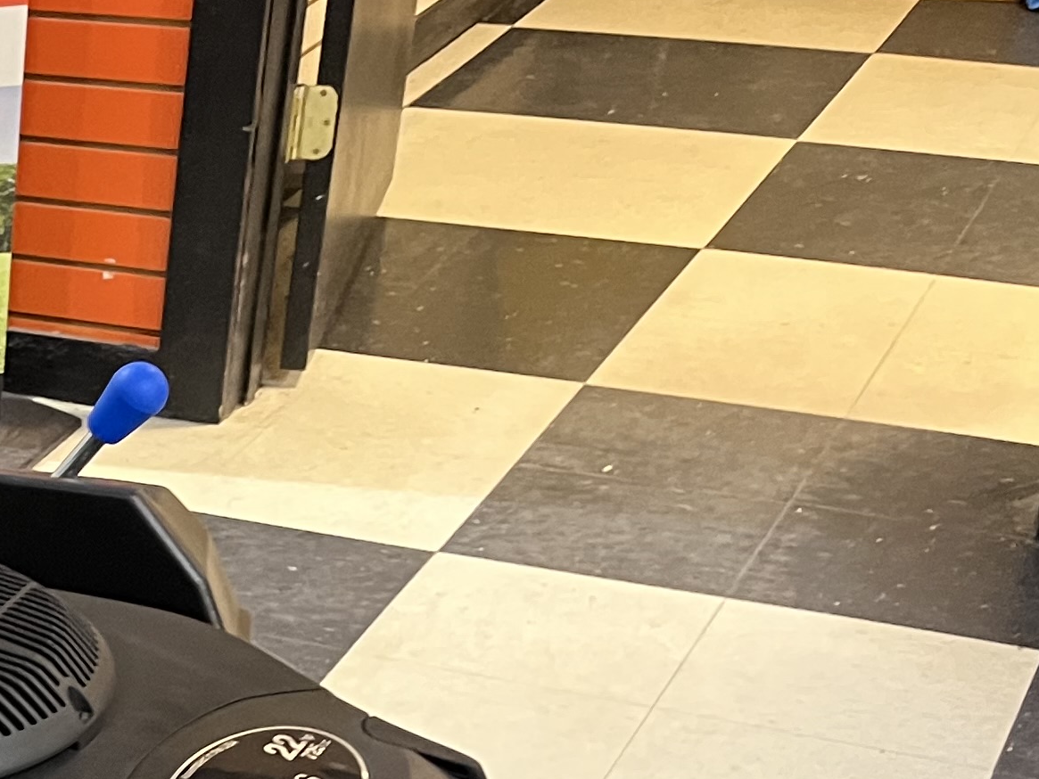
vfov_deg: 15.5
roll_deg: +4.1
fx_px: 2702
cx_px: -644
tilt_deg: -34.2
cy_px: 1054
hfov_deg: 18.5
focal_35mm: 90
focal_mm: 5.1
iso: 400
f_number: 1.6
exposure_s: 1/60
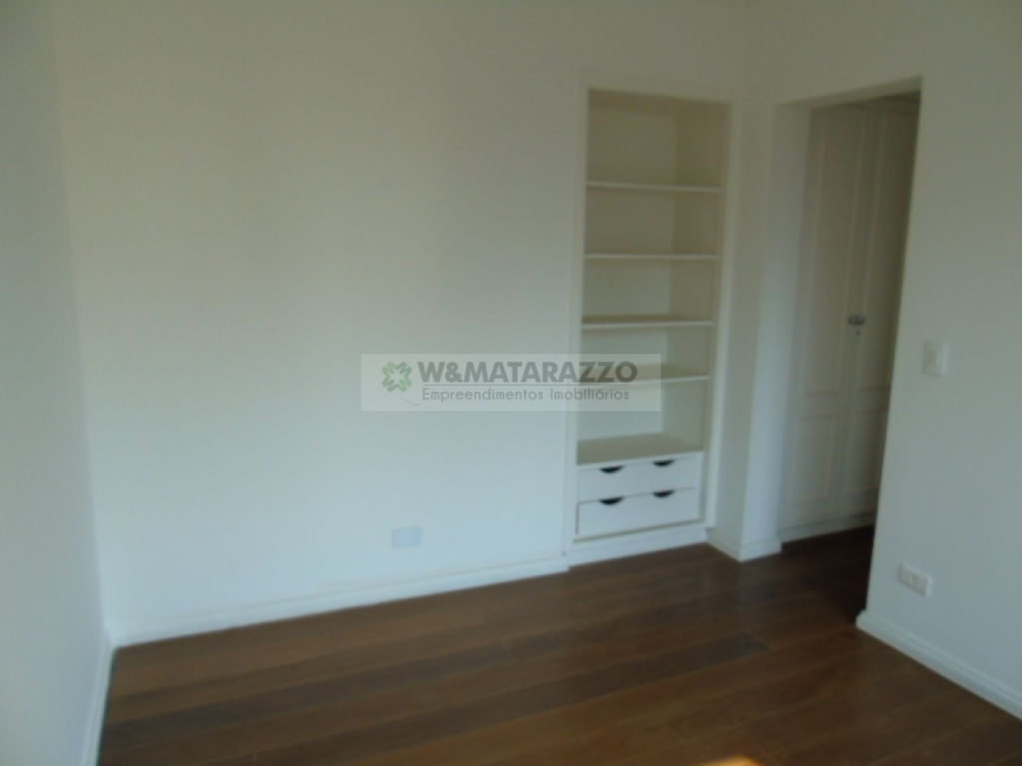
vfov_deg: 54.9
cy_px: 383
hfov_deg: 69.4
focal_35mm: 25
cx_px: 511
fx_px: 738
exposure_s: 1/80
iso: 80
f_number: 3.4
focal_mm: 4.4
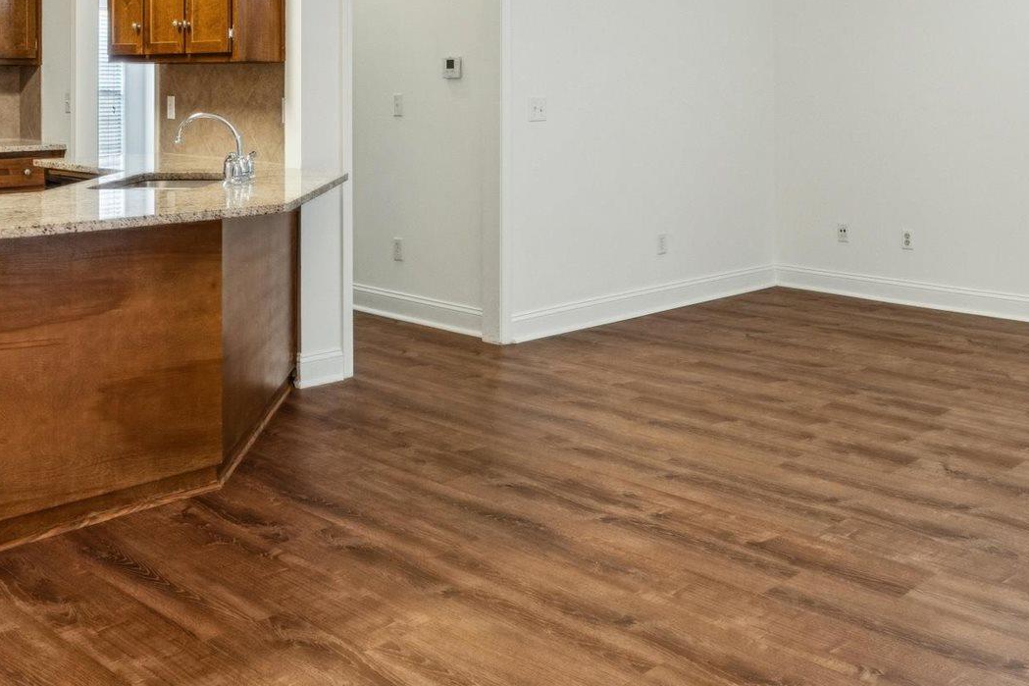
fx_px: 1172
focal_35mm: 41
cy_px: 121
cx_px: 546
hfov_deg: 47.4
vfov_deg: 31.6
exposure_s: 1/4
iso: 400
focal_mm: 14
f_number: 13
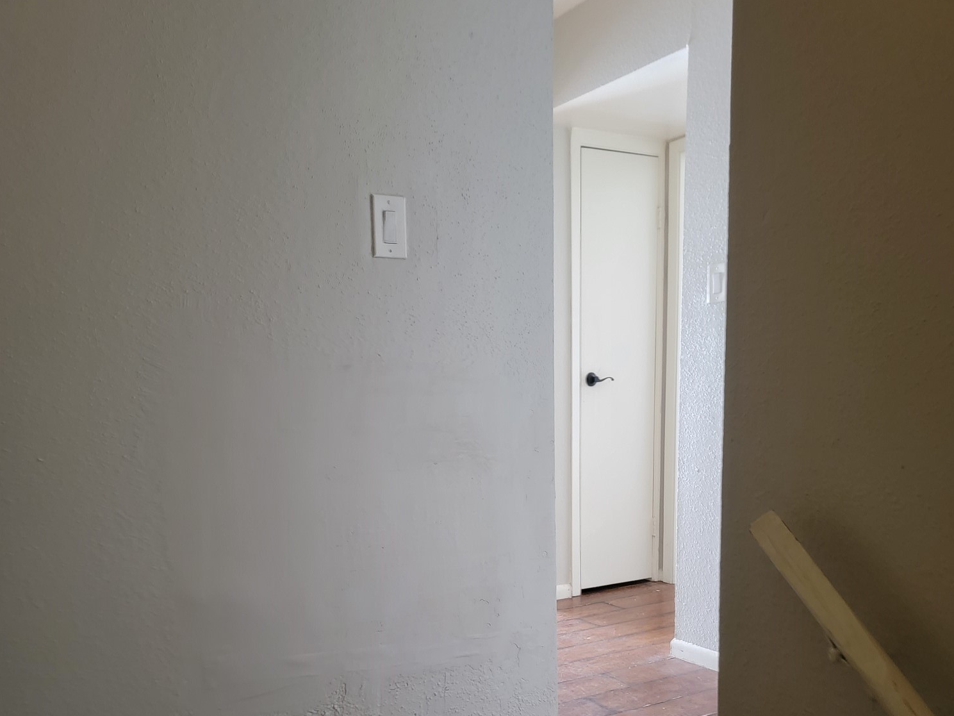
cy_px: 520
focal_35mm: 33
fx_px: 910
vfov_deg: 41.9
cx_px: 488
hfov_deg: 55.3
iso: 320
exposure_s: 1/40
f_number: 1.8
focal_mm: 6.7
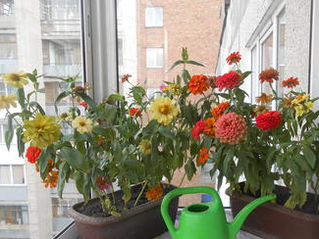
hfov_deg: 56.3
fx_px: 295
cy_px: 142
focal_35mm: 32
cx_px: 194
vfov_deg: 44.0
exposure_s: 1/100
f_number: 3.5
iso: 80
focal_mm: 4.6
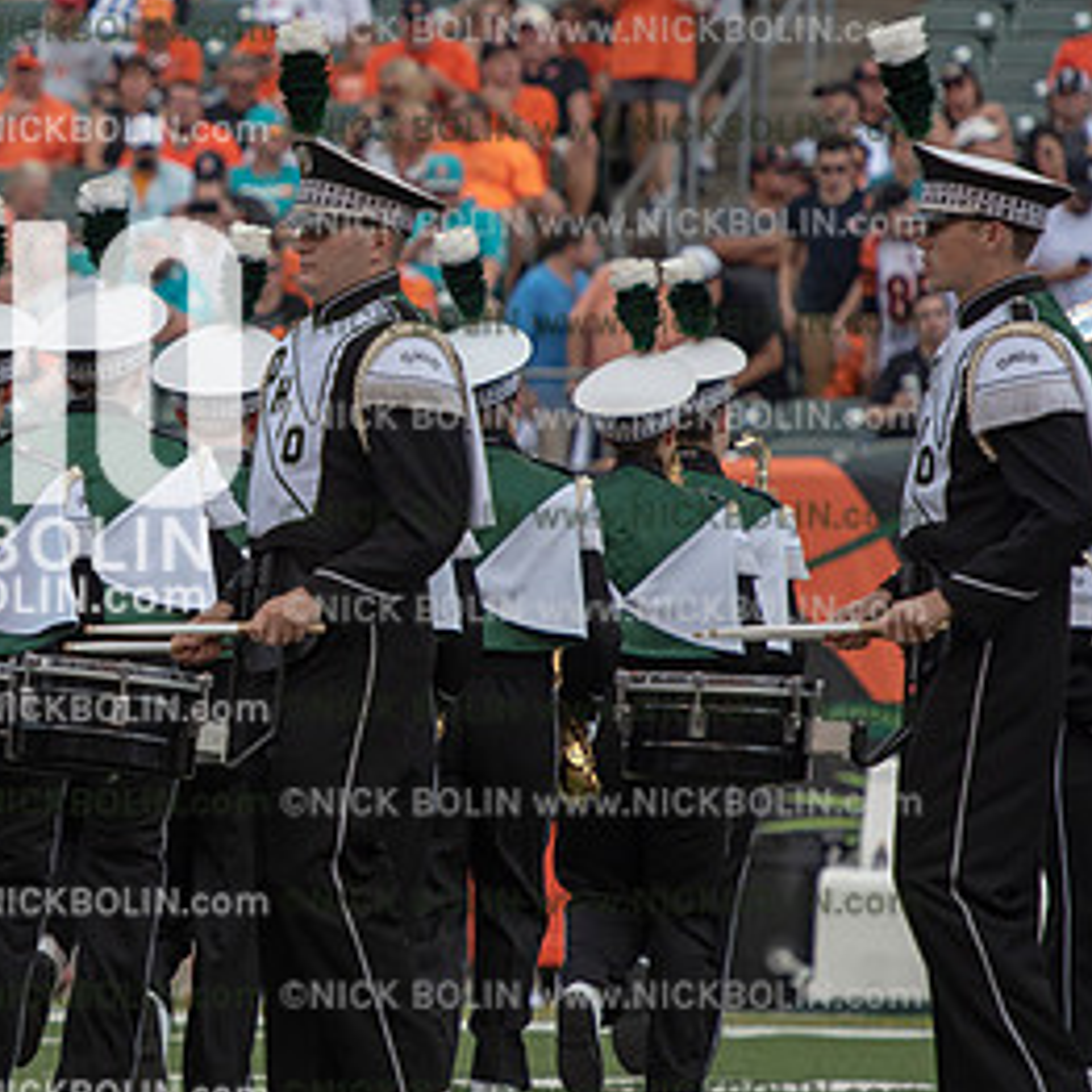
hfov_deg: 3.9
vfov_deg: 3.9
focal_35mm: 451
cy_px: 419
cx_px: -54
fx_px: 16096
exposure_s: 1/1250
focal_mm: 240
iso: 400
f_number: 5.6
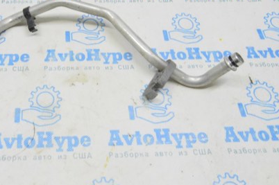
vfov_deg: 30.6
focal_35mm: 43
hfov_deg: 44.1
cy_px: 49
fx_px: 333
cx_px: 73
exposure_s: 1/20
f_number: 20
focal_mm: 18
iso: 6400
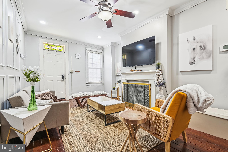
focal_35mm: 16
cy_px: 76
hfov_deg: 96.8
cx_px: 114
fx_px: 101
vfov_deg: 73.7
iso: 125
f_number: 8
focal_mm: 16
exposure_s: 1/4
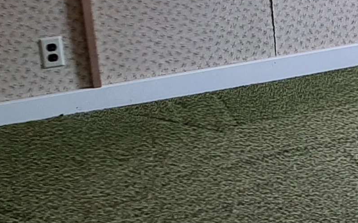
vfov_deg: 12.2
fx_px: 1034
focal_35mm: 106
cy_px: -13
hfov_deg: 17.6
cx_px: 535
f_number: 1.7
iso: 64
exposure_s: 1/60
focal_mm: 3.93
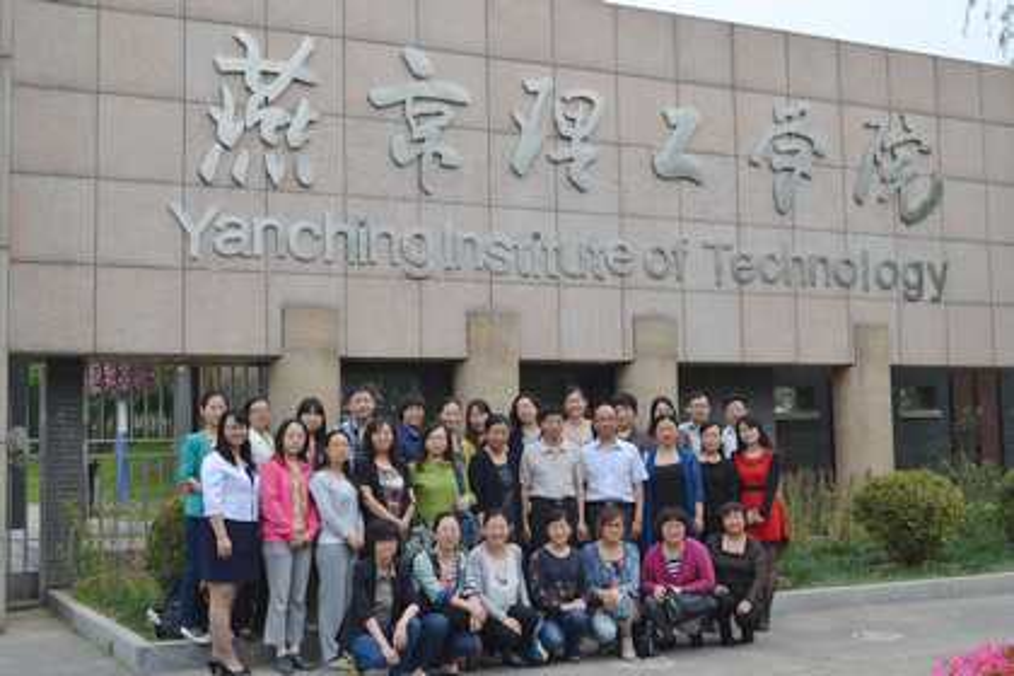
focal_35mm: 45
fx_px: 1267
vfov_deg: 29.9
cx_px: 507
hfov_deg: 43.6
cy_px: 338
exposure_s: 1/125
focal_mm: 30
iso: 100
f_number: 5.6
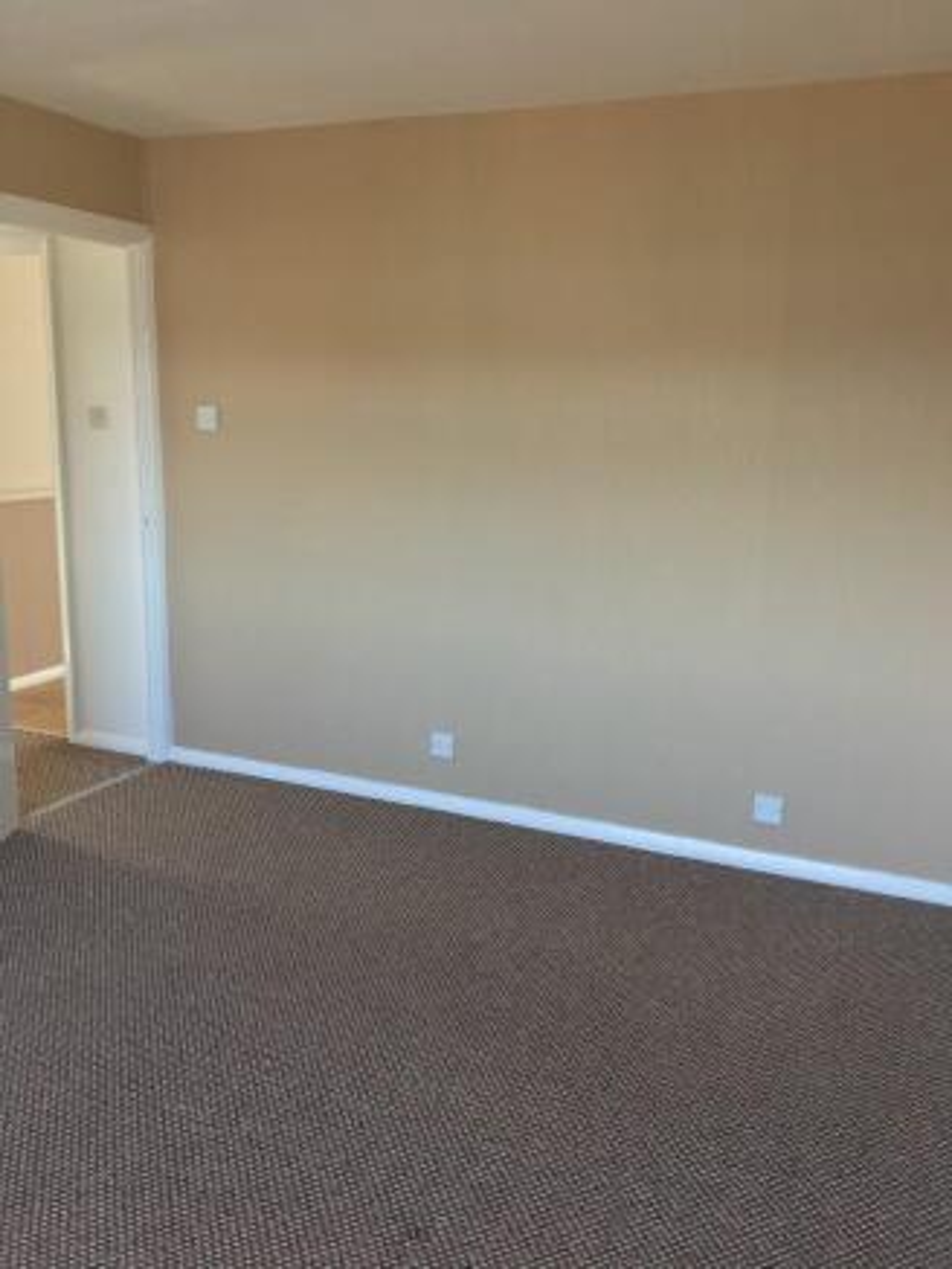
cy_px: 634
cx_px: 476
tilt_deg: -11.7
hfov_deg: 48.2
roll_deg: -2.2
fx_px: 1063
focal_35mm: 29
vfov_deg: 61.6
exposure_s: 1/33
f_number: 2.2
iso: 64
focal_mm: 4.15
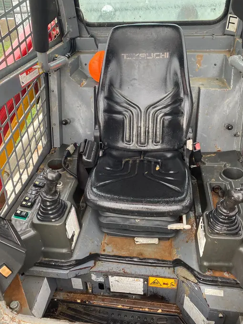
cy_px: 151
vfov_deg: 63.4
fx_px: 262
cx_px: 124
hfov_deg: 49.8
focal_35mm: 28
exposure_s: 1/60
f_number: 1.8
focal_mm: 4.25
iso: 125
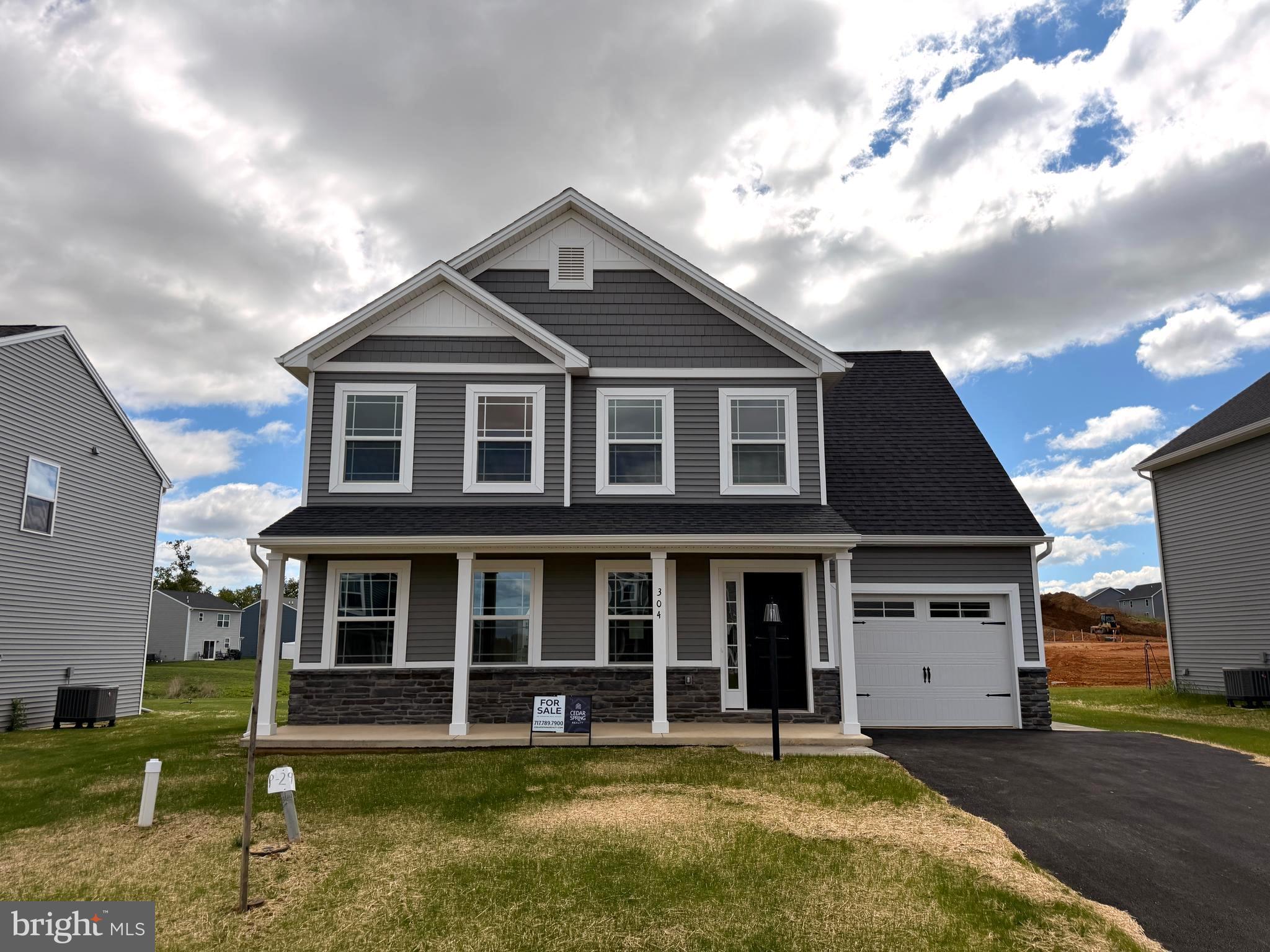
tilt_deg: +10.1
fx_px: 881
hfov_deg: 71.6
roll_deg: +0.6
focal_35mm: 24
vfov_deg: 56.8
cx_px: 635
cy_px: 476
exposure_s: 1/9091
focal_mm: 6.76
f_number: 1.78
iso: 100
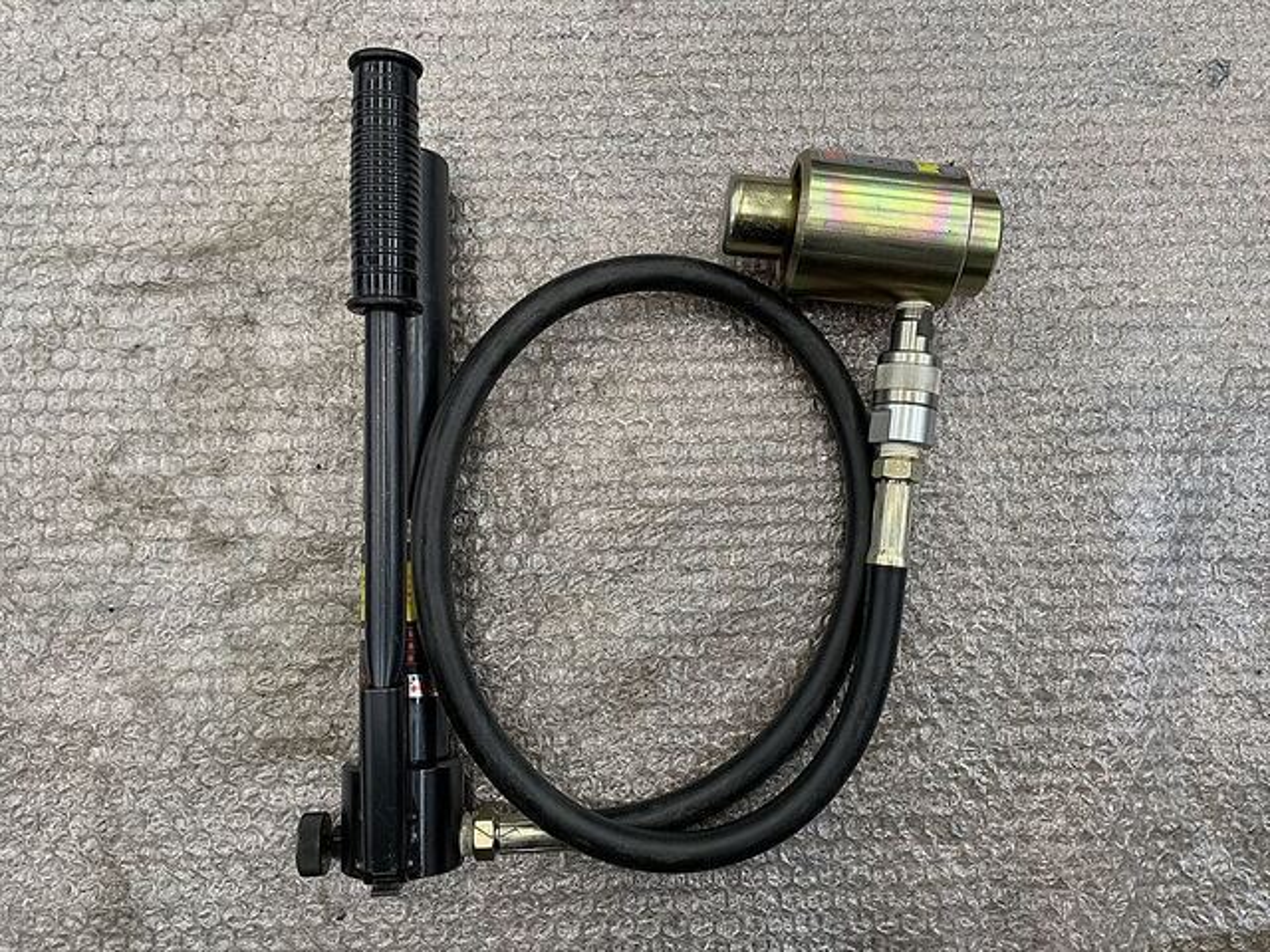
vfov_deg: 53.1
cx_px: 635
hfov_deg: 67.3
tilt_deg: -83.7
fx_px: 954
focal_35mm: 26
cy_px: 476
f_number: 1.8
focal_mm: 4.25
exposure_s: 1/65
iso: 100
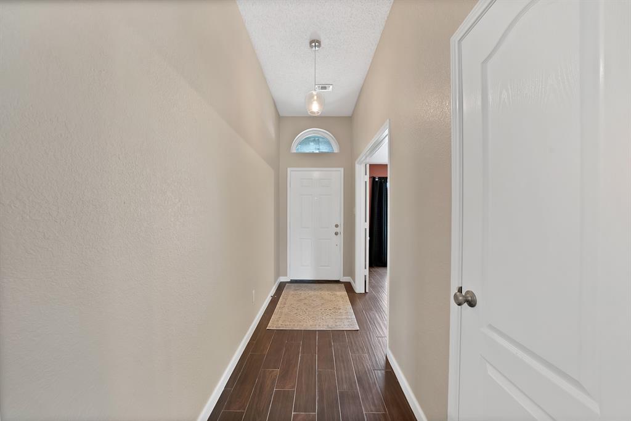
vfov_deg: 90.0
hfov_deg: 112.6
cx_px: 316
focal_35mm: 12
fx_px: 210
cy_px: 210
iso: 640
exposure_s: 1
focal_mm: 12
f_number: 9
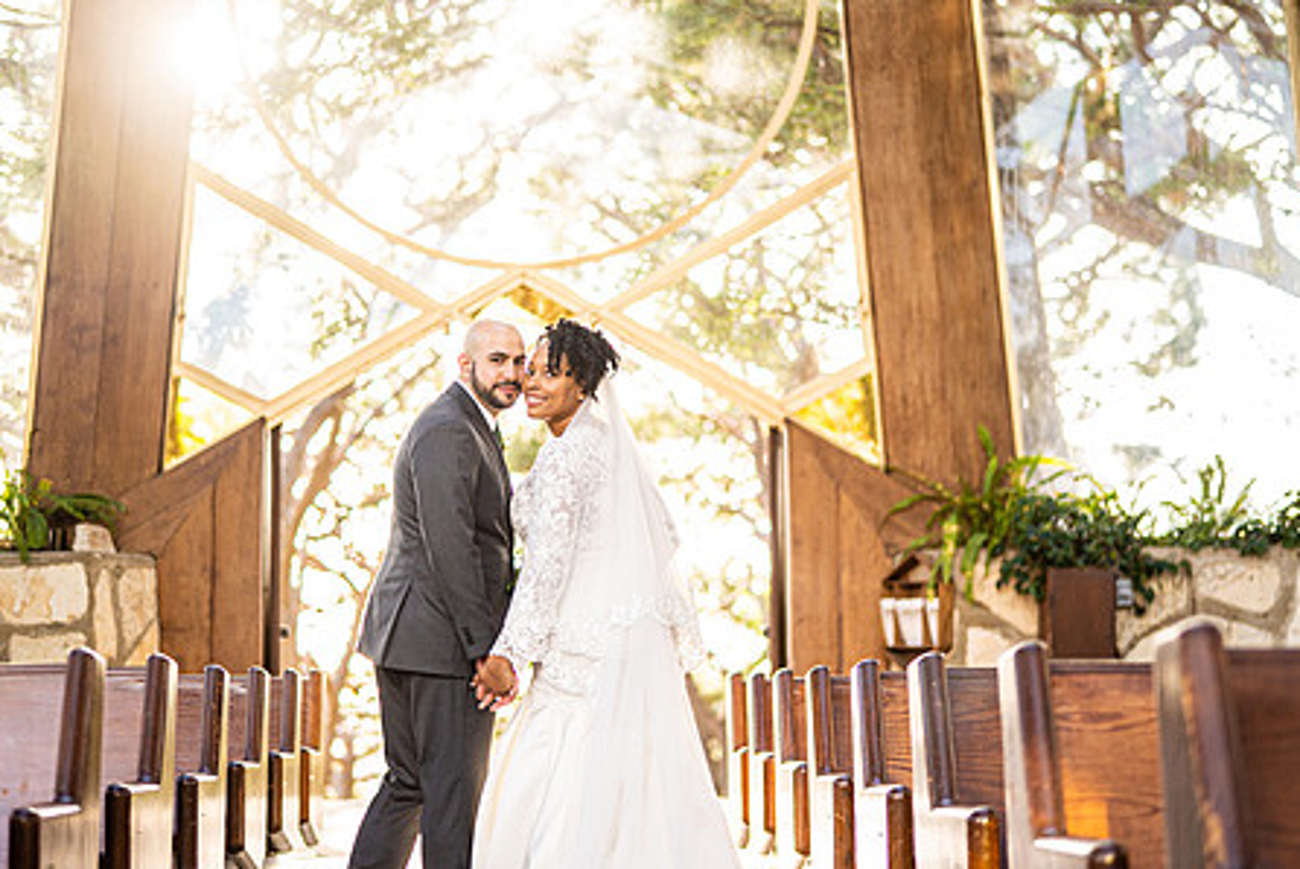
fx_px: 2349
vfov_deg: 20.9
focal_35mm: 65
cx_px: 568
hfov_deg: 30.9
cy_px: 366
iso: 500
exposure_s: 1/1600
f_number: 1.4
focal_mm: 50
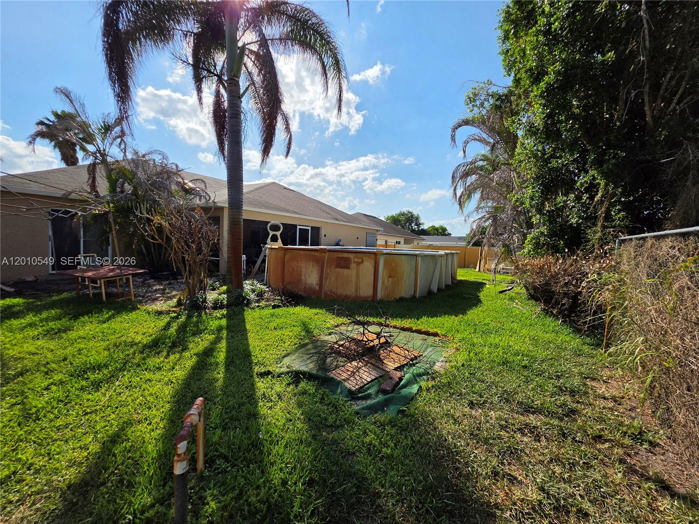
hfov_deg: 106.2
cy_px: 262
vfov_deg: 89.9
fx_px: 263
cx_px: 350
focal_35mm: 13
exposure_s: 1/4516
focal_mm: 2.2
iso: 32
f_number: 1.9
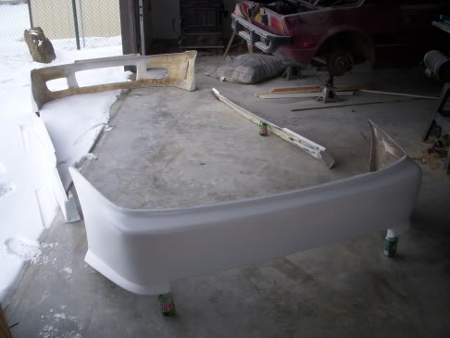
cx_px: 225
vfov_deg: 37.8
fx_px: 494
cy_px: 169
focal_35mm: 38
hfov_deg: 49.0
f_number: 3.3
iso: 100
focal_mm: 6.3
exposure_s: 1/640
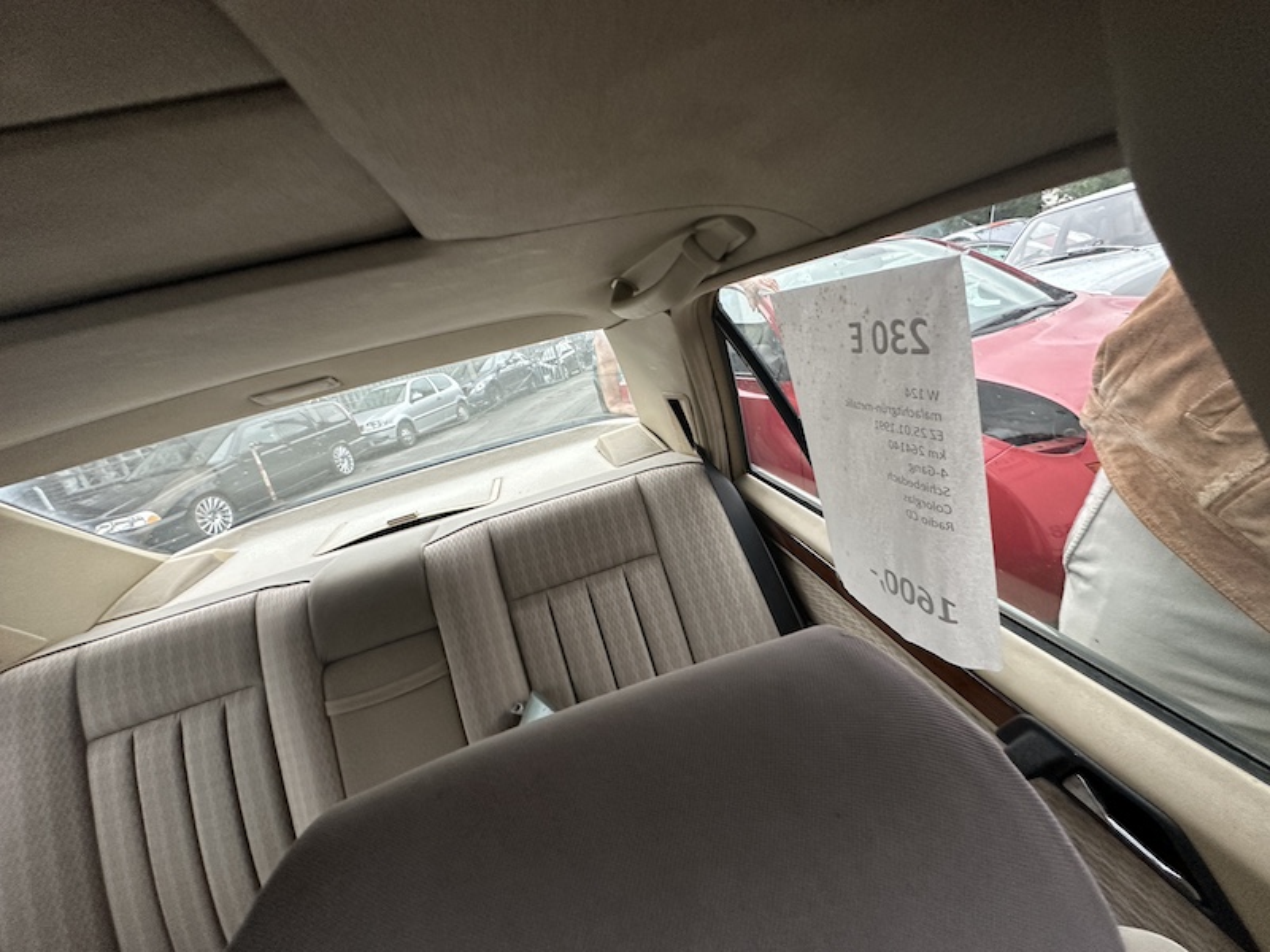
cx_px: 635
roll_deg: +15.8
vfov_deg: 85.7
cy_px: 476
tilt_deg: -17.4
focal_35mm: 14
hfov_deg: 102.1
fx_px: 514
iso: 320
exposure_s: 1/60
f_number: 2.2
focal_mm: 2.22
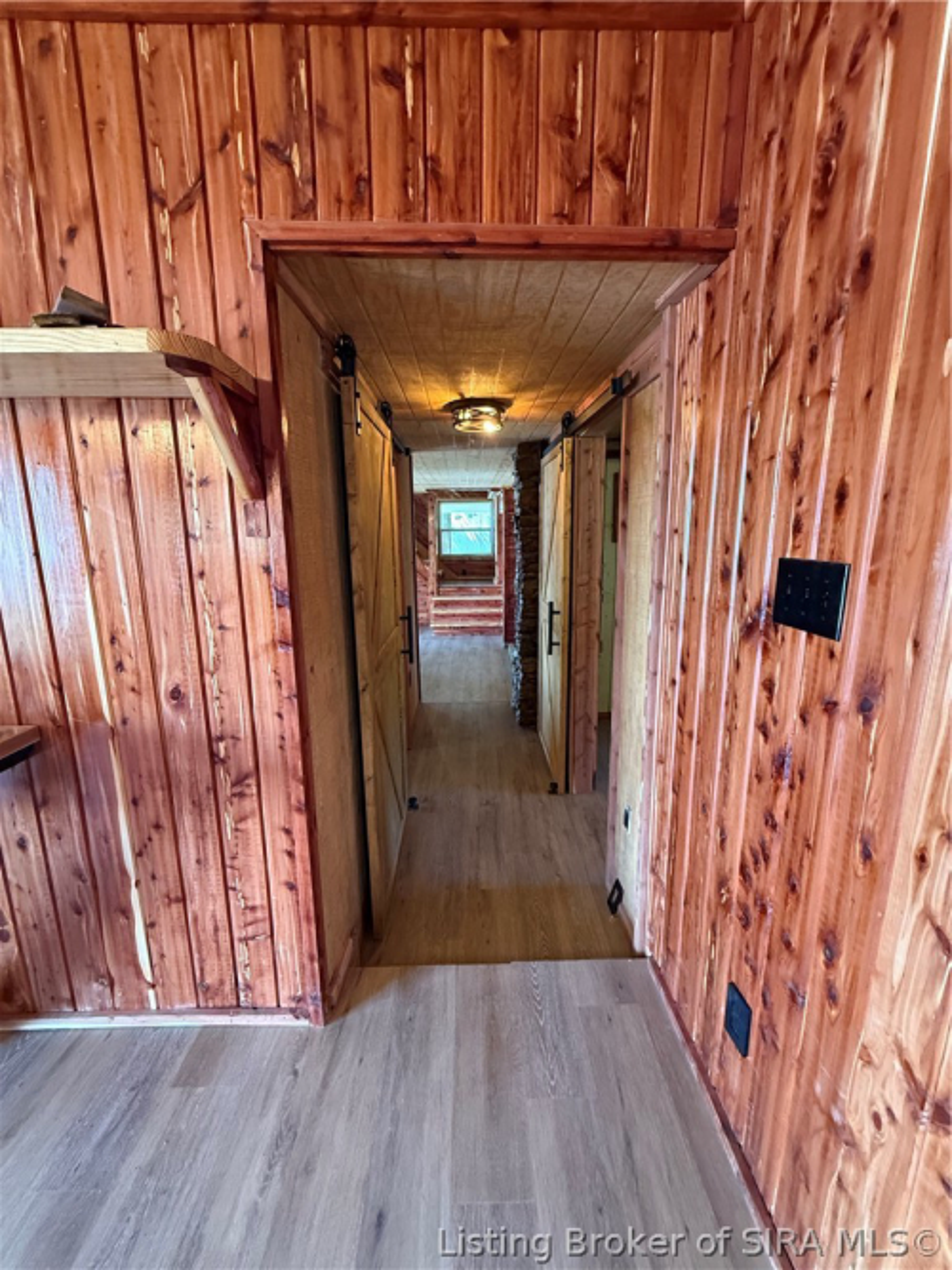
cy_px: 635
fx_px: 514
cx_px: 476
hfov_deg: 85.7
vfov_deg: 102.1
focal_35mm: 14
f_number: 2.2
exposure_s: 1/60
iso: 640
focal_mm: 2.22
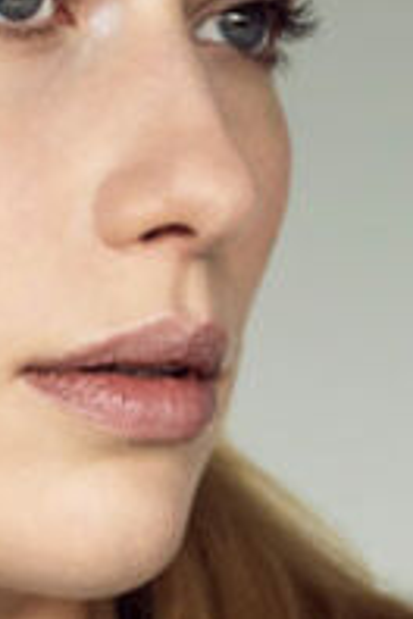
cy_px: 975
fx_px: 7846
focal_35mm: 456
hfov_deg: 3.0
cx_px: -153
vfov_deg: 4.5
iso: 320
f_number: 4
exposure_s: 1/200
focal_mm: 89
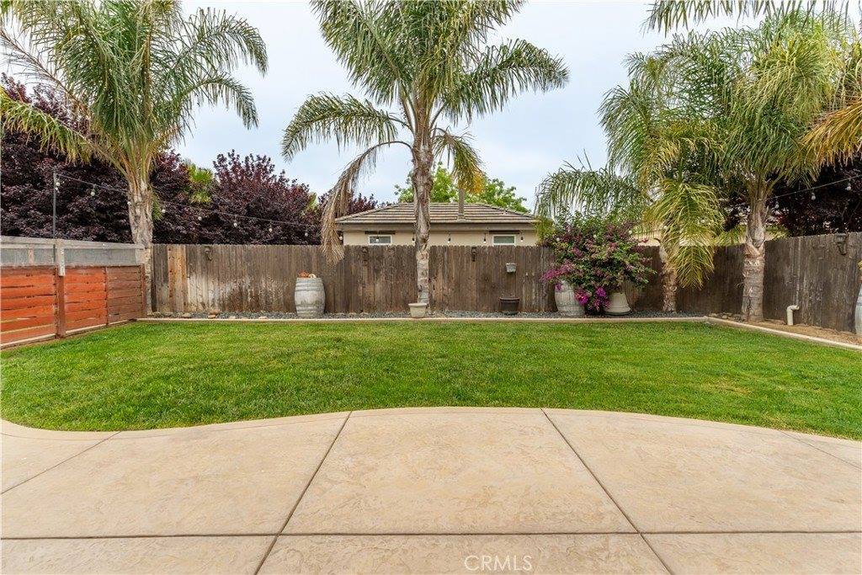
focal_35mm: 17
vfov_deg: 70.5
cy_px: 288
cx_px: 431
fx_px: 407
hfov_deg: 93.3
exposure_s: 1/1250
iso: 200
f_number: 10
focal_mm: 17
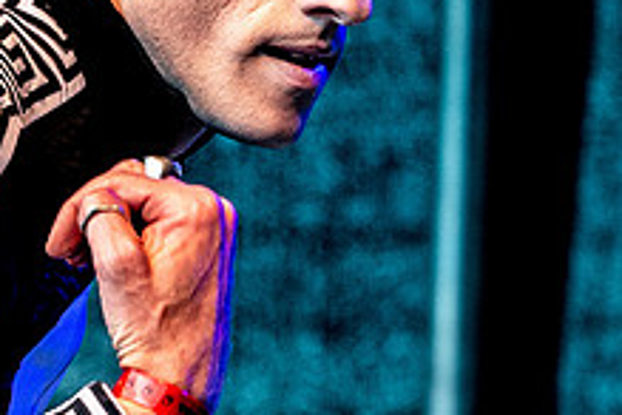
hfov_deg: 4.3
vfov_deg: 2.8
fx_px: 8327
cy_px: -88
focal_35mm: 482
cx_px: 346
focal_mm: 112
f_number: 5.6
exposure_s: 1/1000
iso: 3600
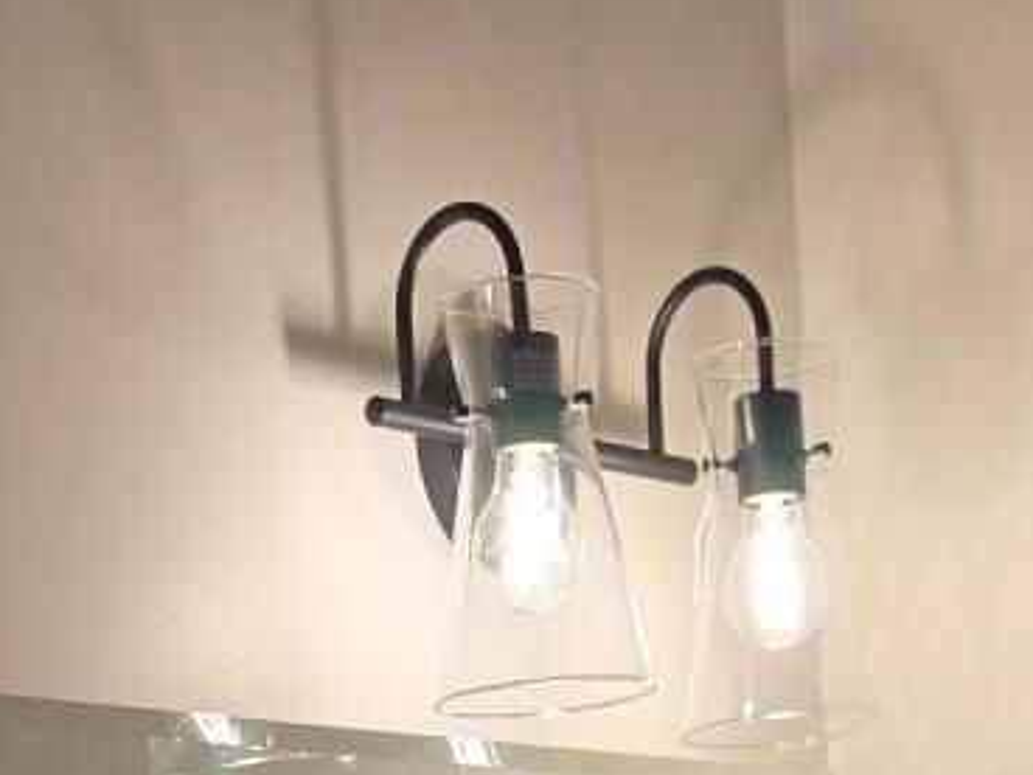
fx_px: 3730
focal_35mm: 125
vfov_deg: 8.8
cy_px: 2583
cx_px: 373
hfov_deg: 15.7
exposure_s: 1/120
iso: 32
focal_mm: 6.3
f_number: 1.7
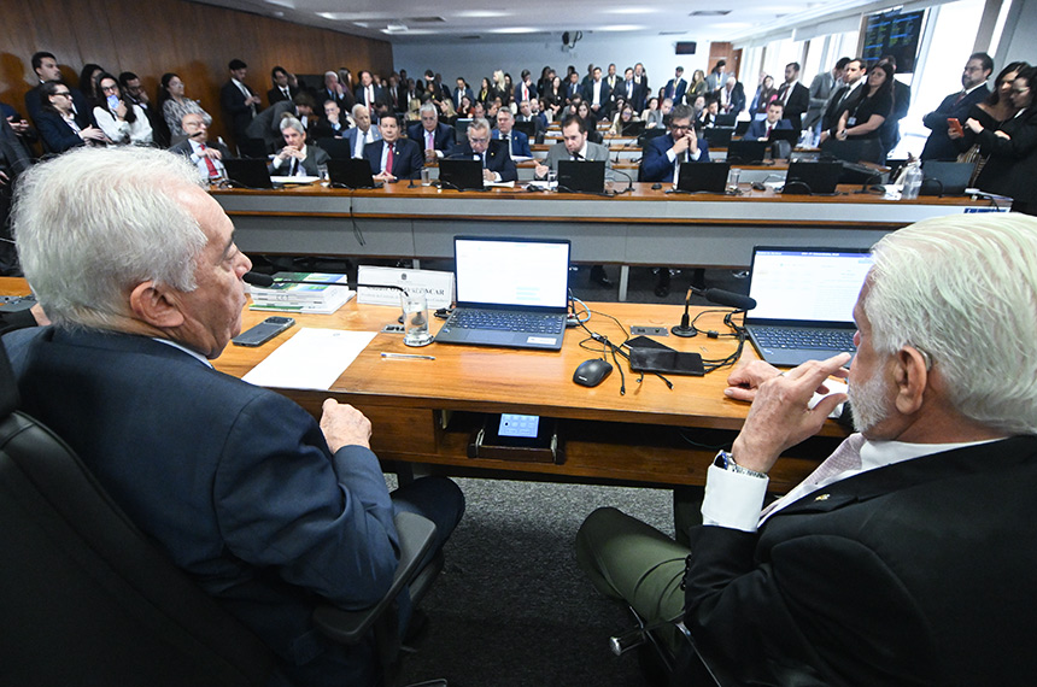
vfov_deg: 67.2
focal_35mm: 18
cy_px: 344
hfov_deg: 90.1
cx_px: 518
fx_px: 518
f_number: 4.5
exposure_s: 1/200
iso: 4000
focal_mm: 12
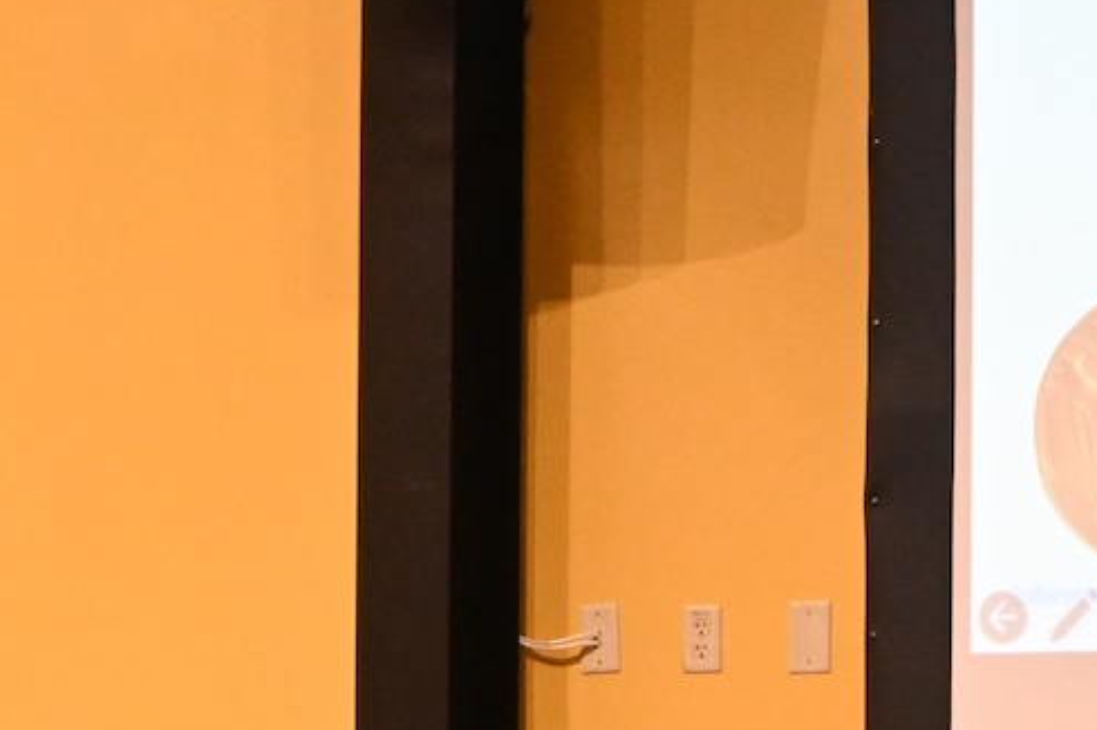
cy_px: 1374
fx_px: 8771
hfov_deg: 7.1
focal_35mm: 288
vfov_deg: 4.7
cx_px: 1180
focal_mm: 47
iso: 3200
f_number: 6
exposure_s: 1/80
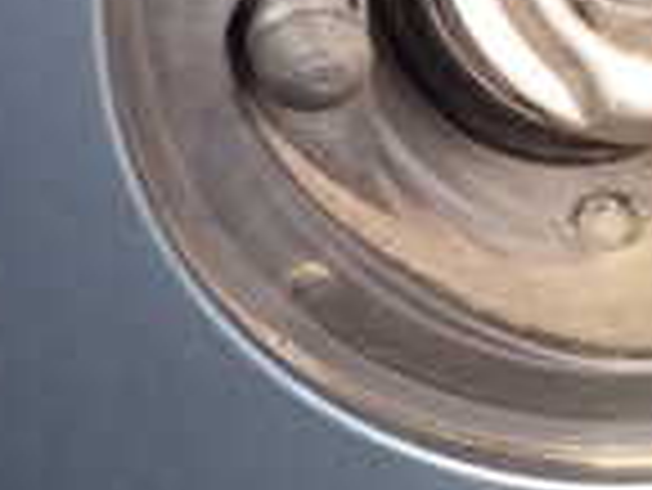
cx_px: 1138
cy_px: 76
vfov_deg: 11.9
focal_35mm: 124
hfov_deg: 14.2
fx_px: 2338
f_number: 2.3
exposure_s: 1/30
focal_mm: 5.4
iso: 320
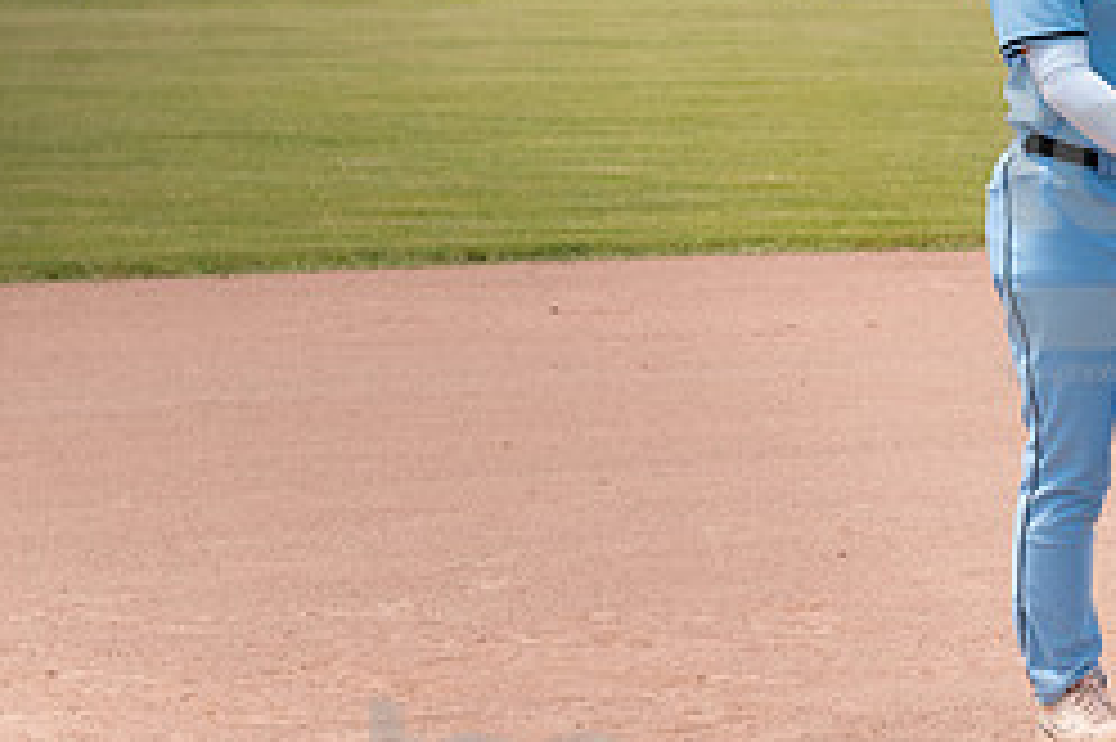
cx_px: 1143
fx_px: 13042
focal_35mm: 421
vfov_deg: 3.3
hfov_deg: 4.9
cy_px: 229
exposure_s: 1/1600
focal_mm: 120
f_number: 5.6
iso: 320
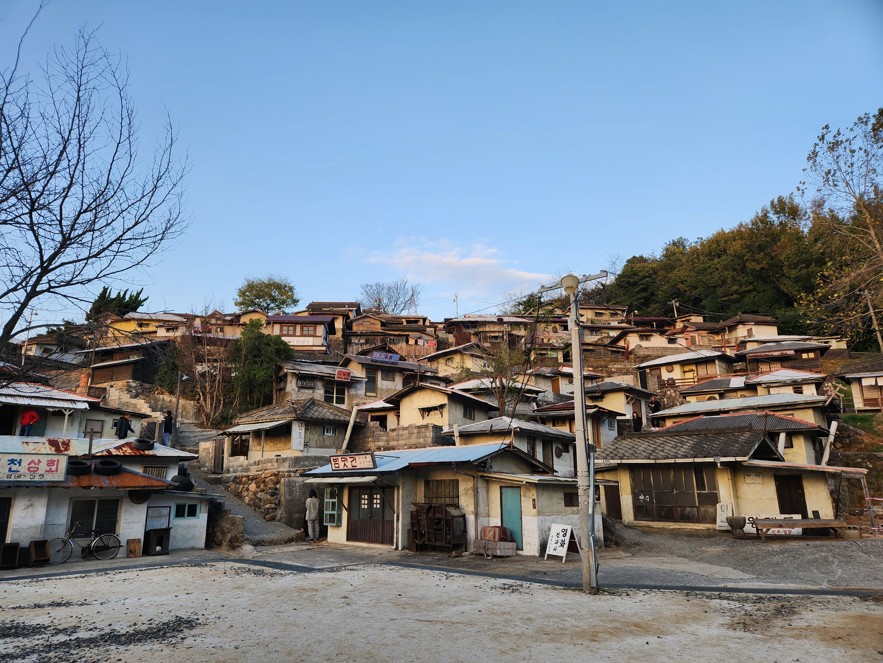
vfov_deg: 58.9
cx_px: 442
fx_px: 587
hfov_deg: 73.9
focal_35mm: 23
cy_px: 332
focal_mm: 5.4
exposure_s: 1/180
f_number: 1.8
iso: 20
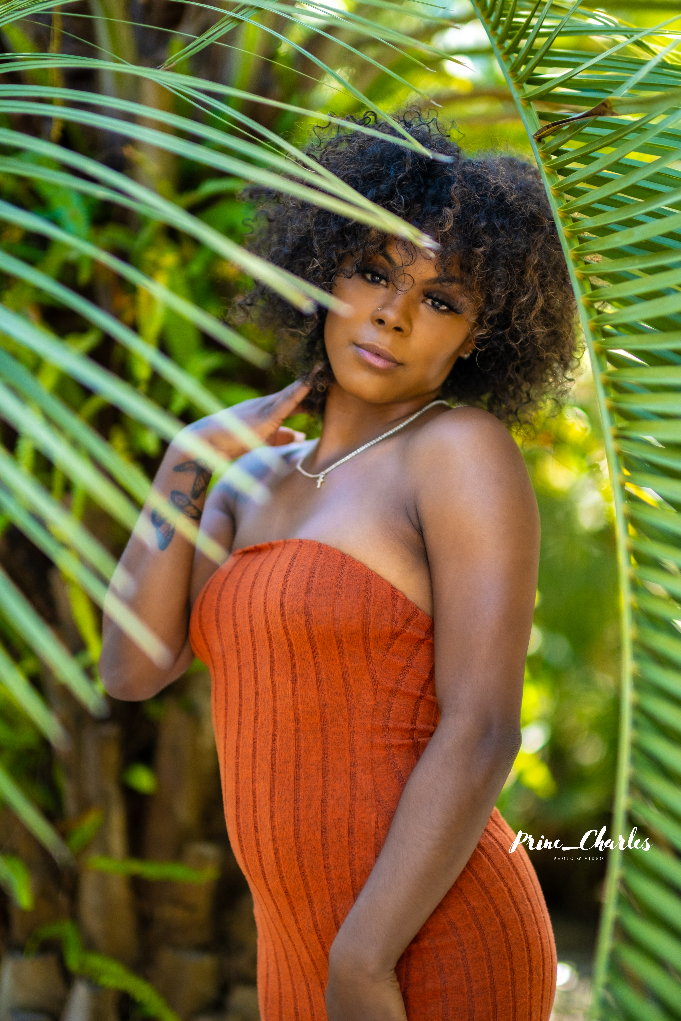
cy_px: 510
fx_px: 2128
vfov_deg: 27.0
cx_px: 340
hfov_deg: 18.2
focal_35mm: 75
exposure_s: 1/250
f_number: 1.1
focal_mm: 50
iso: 160
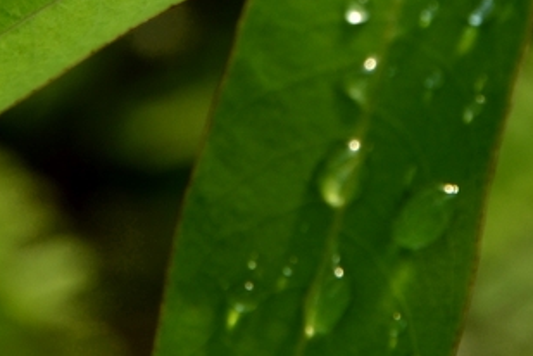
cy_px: -30
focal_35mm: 330
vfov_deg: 4.2
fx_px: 4890
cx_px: 257
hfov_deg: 6.2
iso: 100
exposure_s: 1/500
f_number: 8
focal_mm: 85
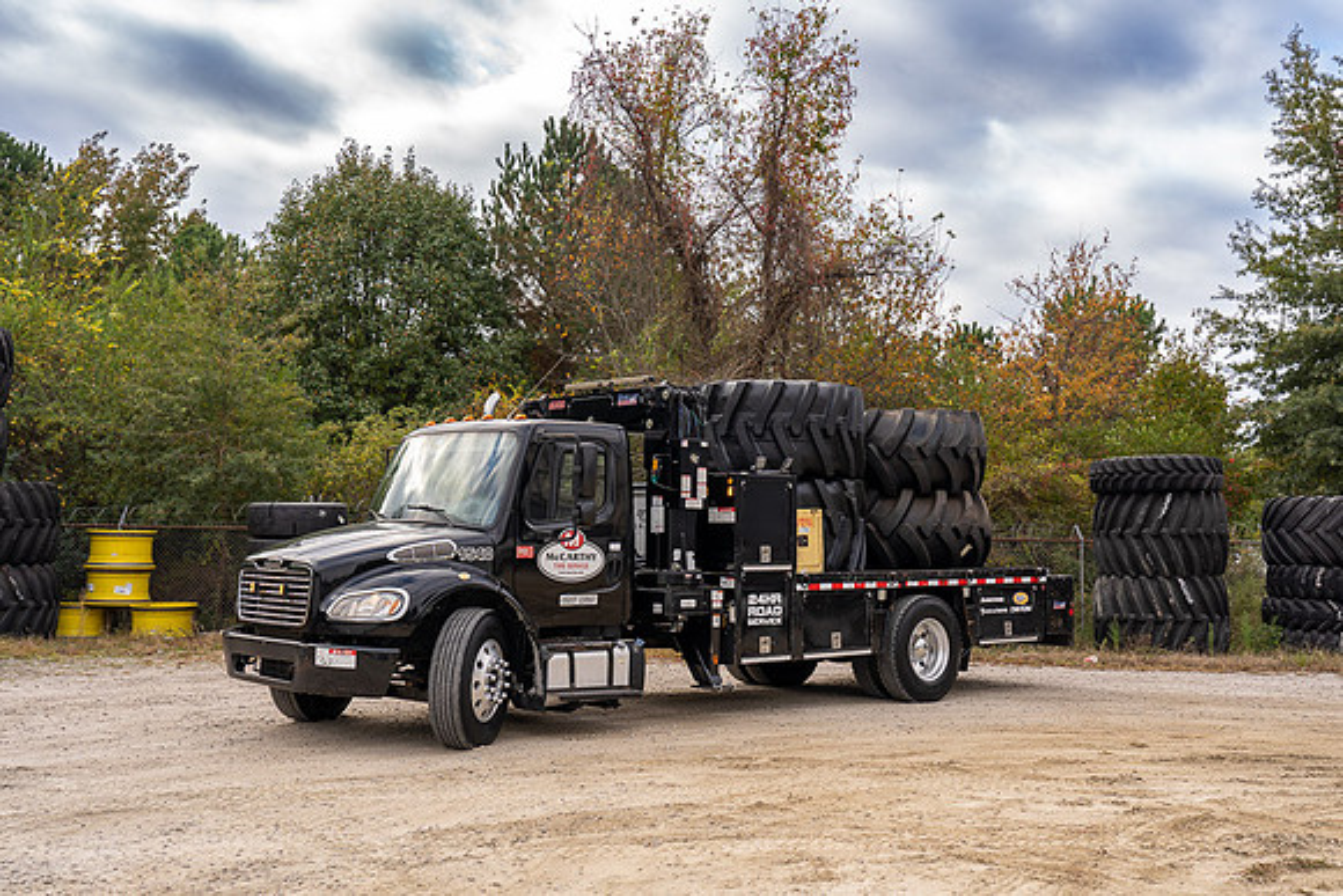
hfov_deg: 53.1
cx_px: 672
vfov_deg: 36.9
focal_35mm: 36
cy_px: 448
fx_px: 1343
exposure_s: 1/100
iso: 100
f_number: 5.6
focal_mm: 36
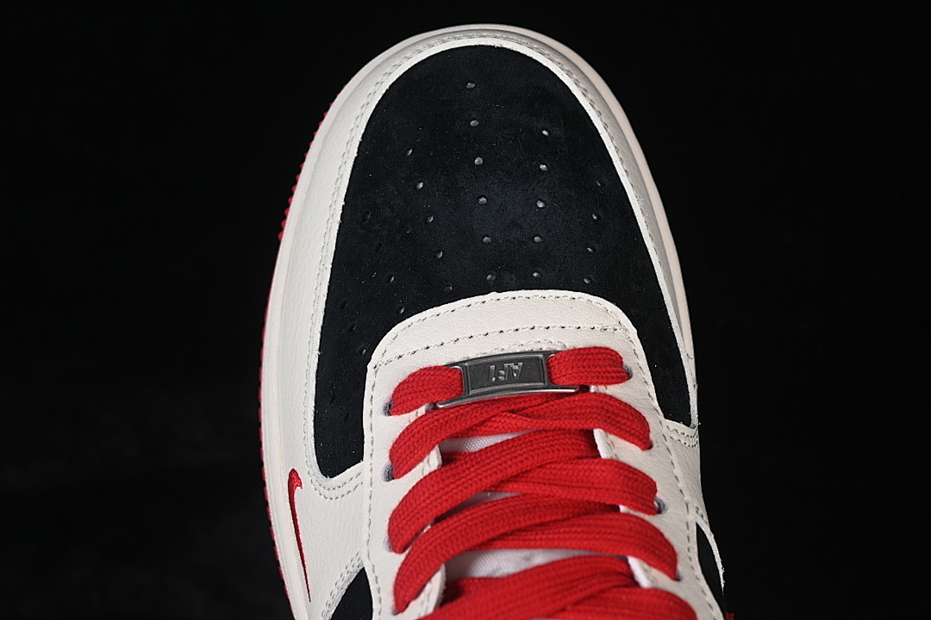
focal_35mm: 75
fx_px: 1939
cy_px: 310
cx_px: 466
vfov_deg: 18.2
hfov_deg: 27.0
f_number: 7.1
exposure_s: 1/80
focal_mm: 50
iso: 160
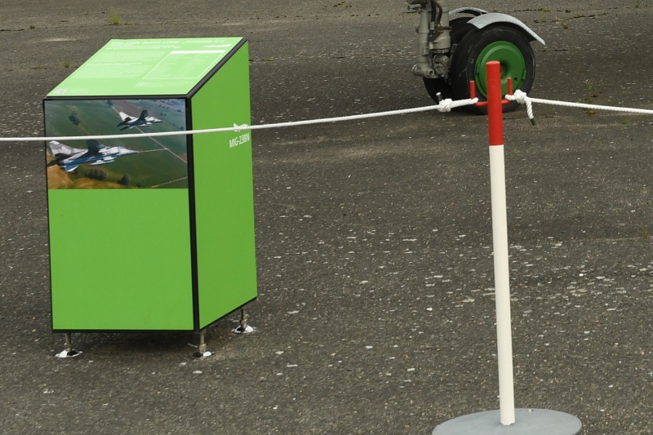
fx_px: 2013
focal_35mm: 111
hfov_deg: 17.8
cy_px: -144
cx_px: 714
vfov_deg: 12.0
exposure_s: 1/320
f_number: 7.1
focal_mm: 25
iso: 200
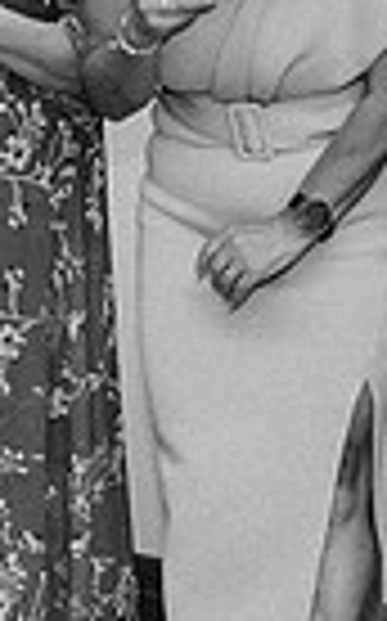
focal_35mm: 150
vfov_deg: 13.9
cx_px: 22
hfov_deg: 8.7
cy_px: 200
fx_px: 2537
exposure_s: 1/200
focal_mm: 35
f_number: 2.2
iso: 1000
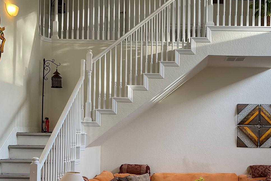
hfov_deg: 38.9
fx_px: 376
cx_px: 193
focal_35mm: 50
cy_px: 129
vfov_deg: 26.7
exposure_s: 1/120
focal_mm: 3
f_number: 1.8
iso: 50
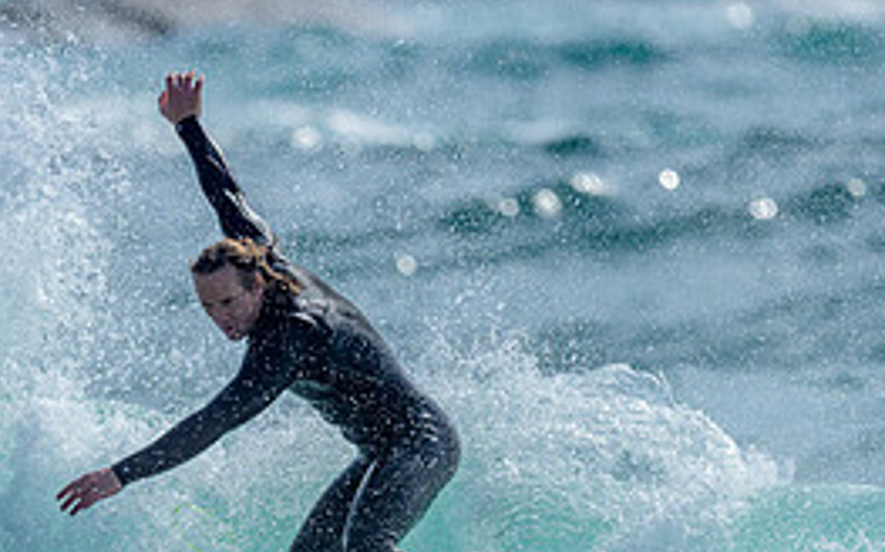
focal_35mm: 1801
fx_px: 43411
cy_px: 634
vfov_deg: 0.7
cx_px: 424
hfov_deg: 1.2
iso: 140
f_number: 6.3
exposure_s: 1/2000
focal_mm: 800
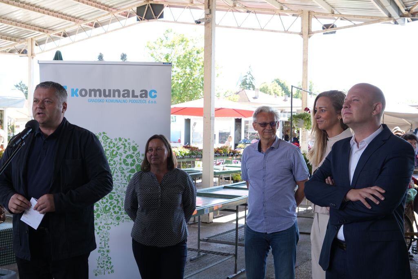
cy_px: 140
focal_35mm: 44
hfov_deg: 44.5
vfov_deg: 30.5
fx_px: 511
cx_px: 209
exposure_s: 1/50
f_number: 8
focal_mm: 44
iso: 320
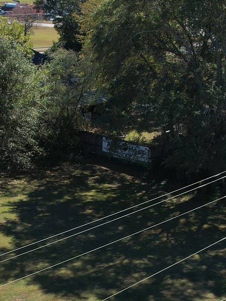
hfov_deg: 15.7
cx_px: 21
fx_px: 810
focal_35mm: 93
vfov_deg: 20.8
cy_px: 242
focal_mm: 8.38
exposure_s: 1/1600
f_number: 2.8
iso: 100
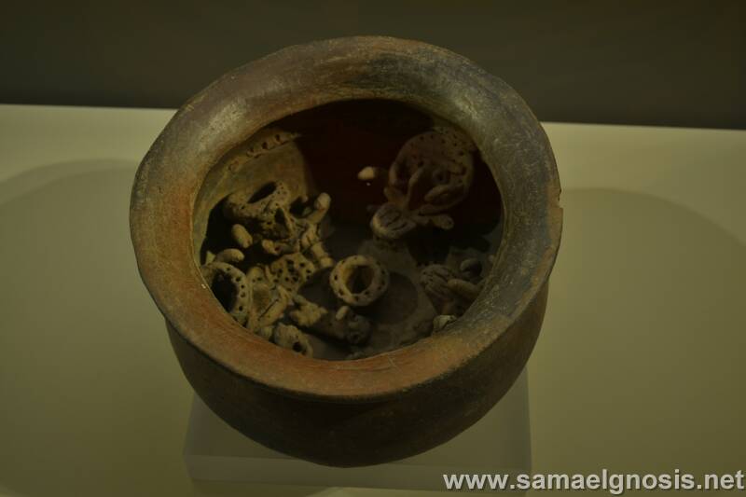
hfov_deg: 41.1
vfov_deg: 28.1
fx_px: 994
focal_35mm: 48
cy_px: 248
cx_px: 373
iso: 100
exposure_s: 1/10
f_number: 4.8
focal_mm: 32
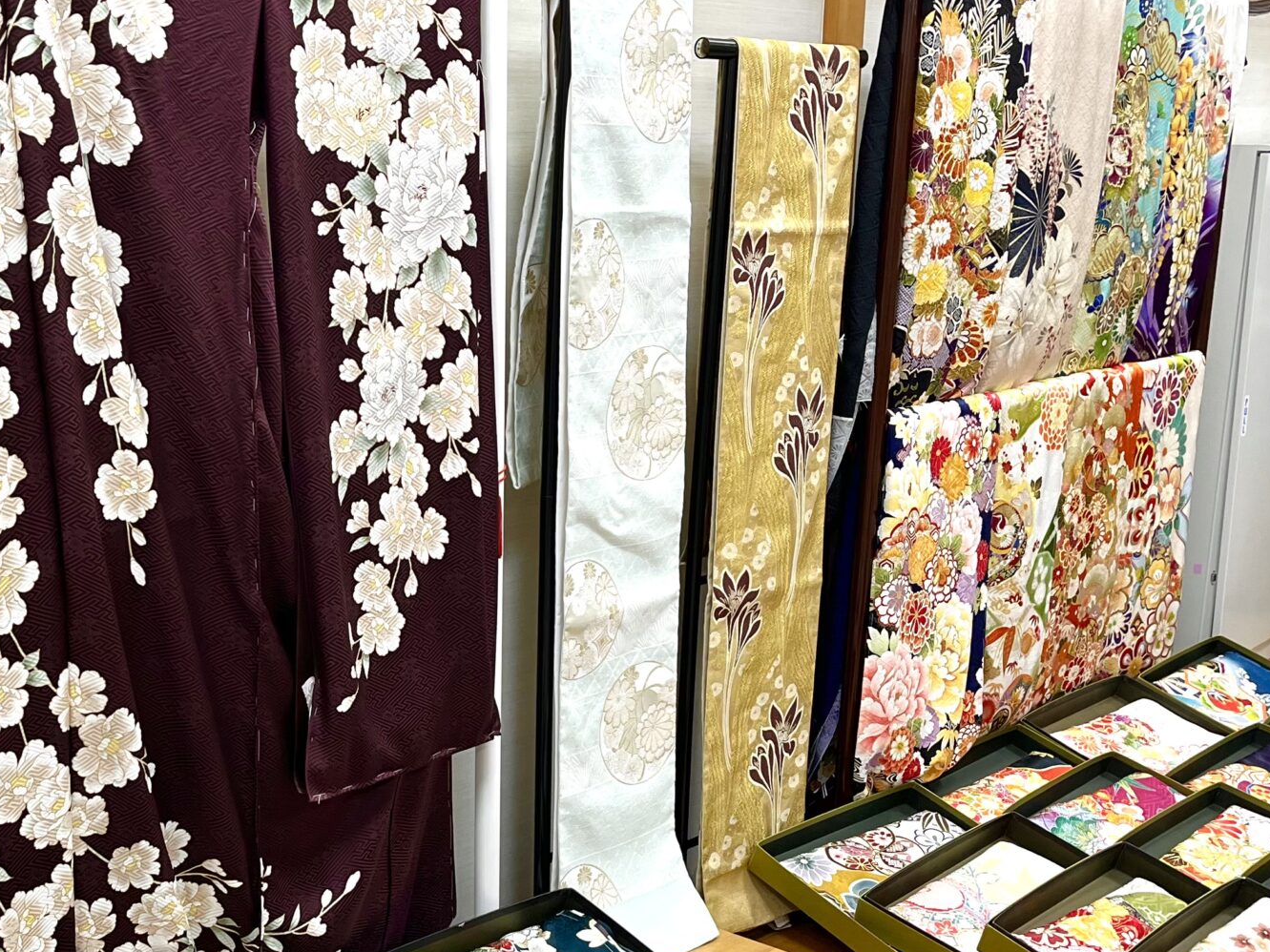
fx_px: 1834
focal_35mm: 50
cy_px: 639
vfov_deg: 28.9
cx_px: 405
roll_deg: +0.3
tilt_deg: -14.7
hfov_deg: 37.7
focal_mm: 5.1
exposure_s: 1/120
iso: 100
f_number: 1.6
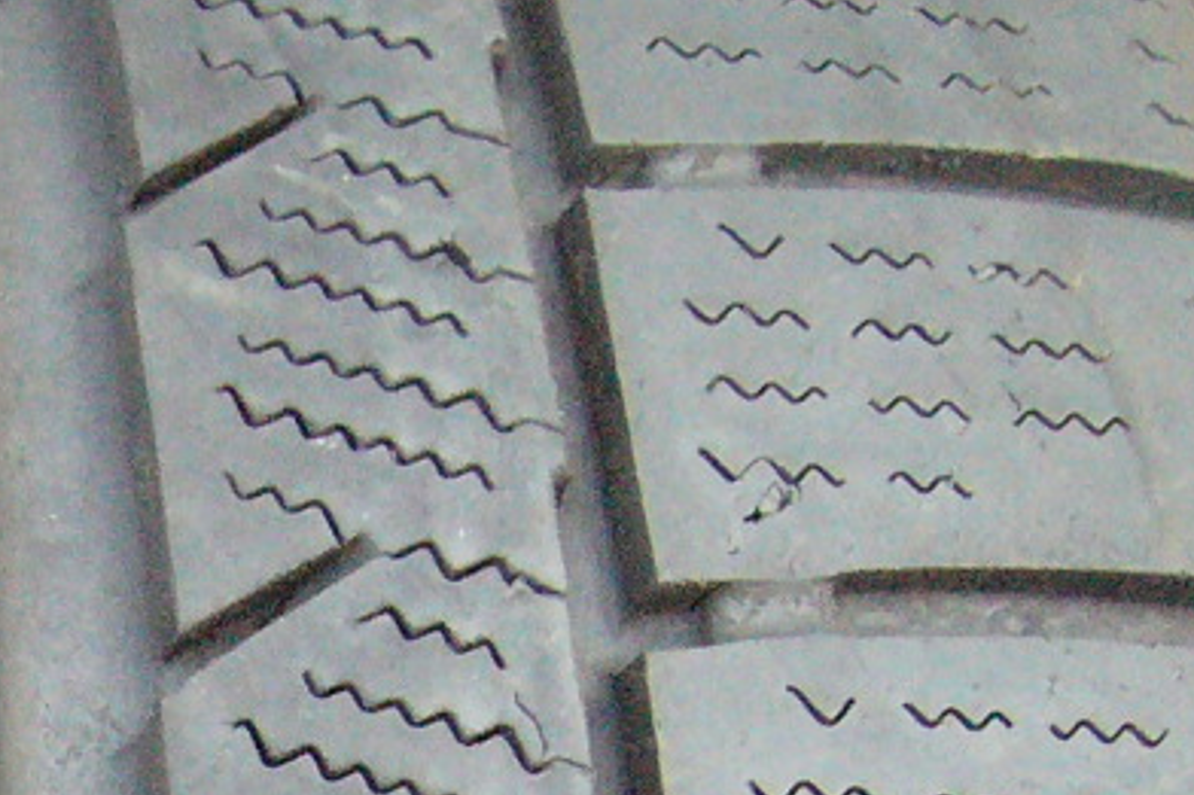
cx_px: -177
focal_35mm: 119
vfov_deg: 10.8
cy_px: 1386
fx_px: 3945
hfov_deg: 16.6
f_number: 2.8
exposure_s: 1/30
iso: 400
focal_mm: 5.8
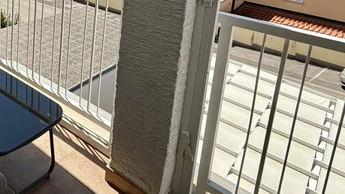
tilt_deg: -9.2
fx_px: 311
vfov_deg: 30.0
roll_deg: -0.4
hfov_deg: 46.3
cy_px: -35
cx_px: -16
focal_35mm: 34
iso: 50
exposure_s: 1/2024
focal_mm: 2.22
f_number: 2.2
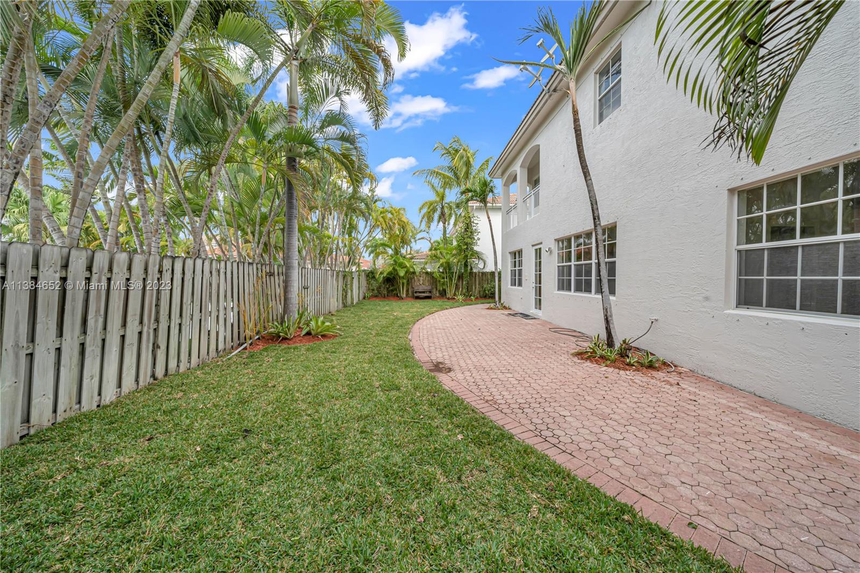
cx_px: 430
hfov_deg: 112.6
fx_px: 287
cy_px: 286
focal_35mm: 12
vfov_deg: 90.0
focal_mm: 12
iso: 400
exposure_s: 1/160
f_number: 11
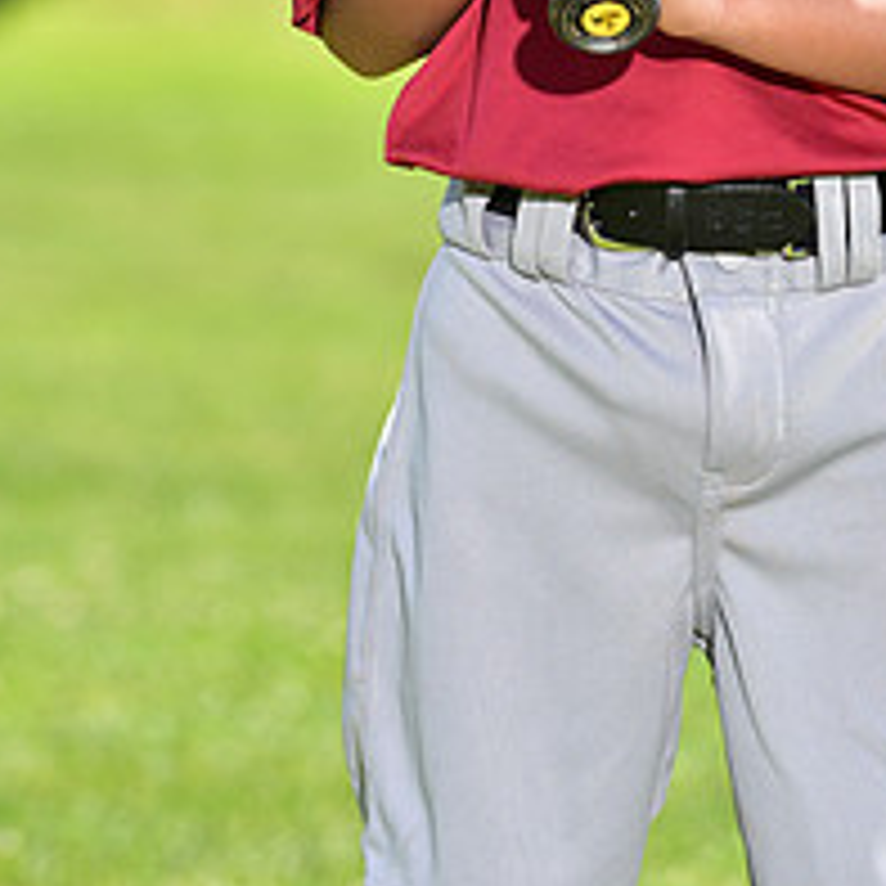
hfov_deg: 5.4
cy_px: -247
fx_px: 9440
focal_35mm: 326
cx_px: 816
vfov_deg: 5.3
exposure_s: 1/200
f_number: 5
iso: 80
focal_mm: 130
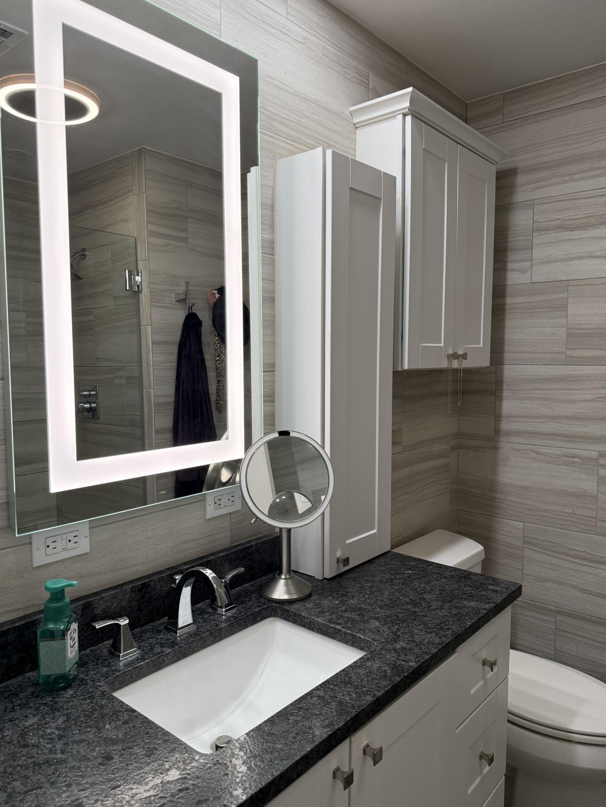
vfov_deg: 69.4
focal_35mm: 25
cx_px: 306
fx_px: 583
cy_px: 399
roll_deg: +1.0
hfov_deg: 54.9
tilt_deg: -1.1
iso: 125
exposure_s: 1/234
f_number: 1.78
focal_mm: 6.76
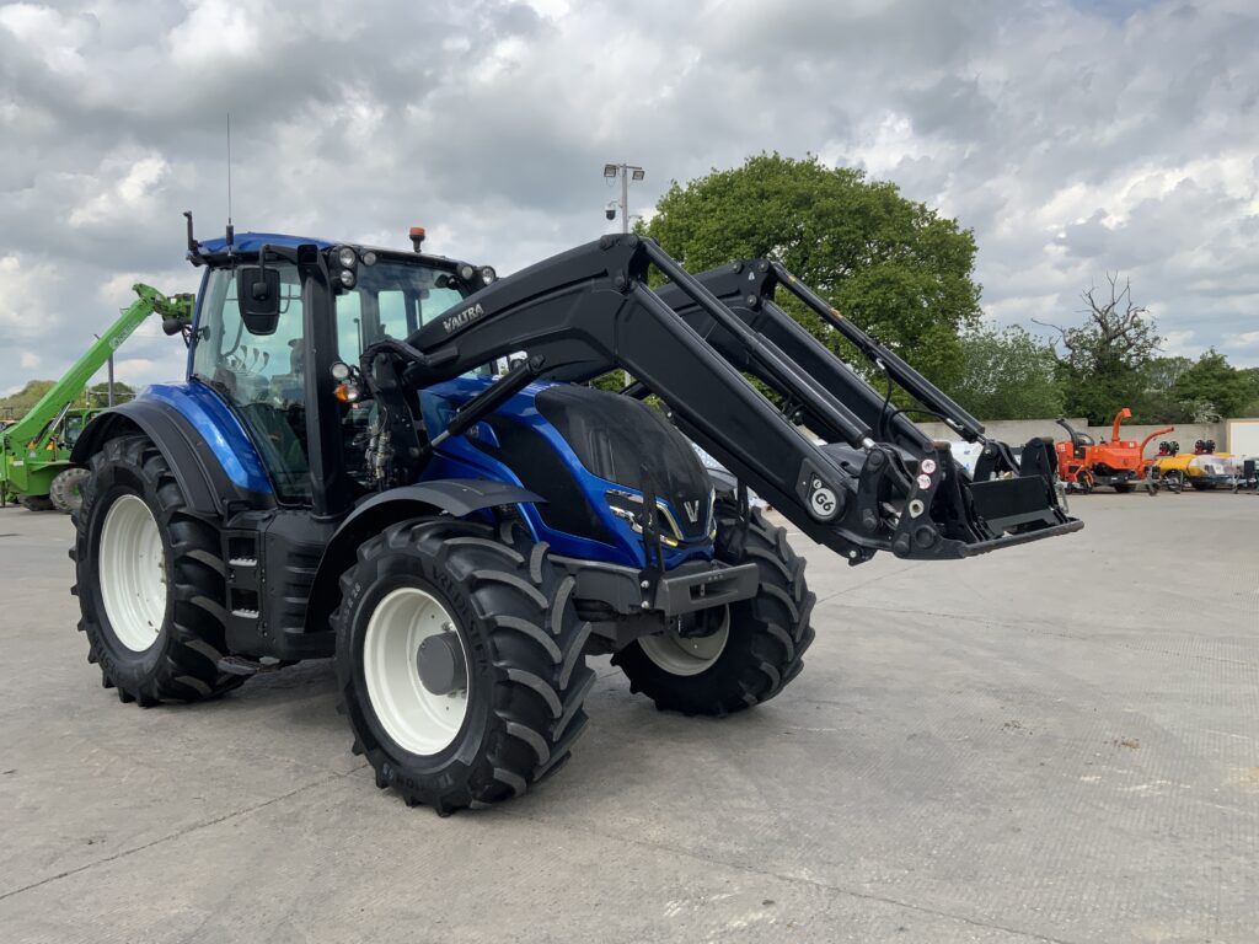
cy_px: 472
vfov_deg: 48.2
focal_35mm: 29
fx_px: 1055
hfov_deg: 61.7
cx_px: 630
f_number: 1.8
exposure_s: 1/1626
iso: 16
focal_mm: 3
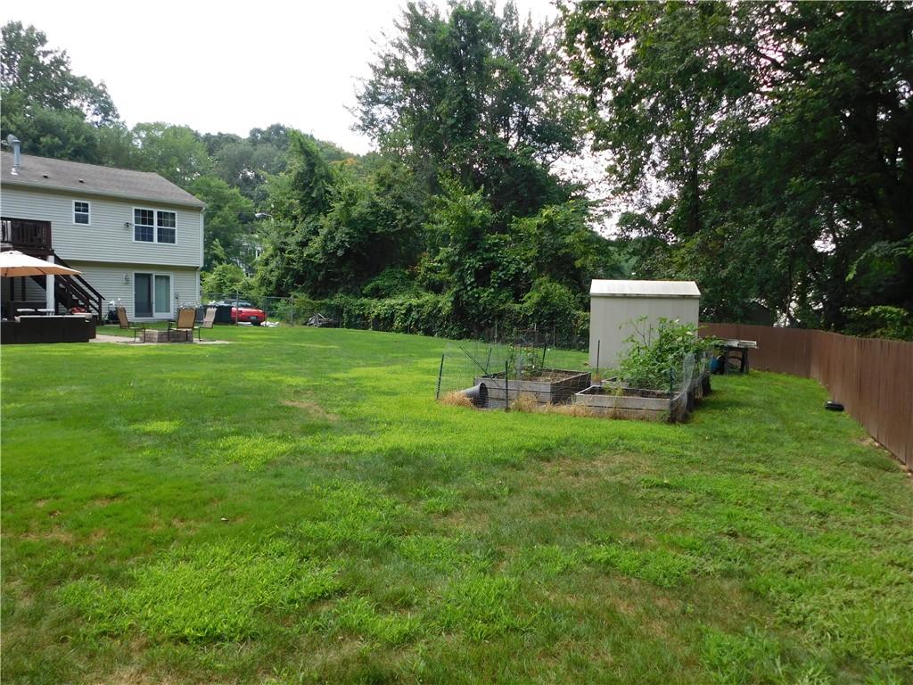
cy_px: 342
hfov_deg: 63.4
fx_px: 739
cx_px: 456
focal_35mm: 28
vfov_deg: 49.7
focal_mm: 4.9
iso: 125
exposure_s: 1/320
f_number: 3.2
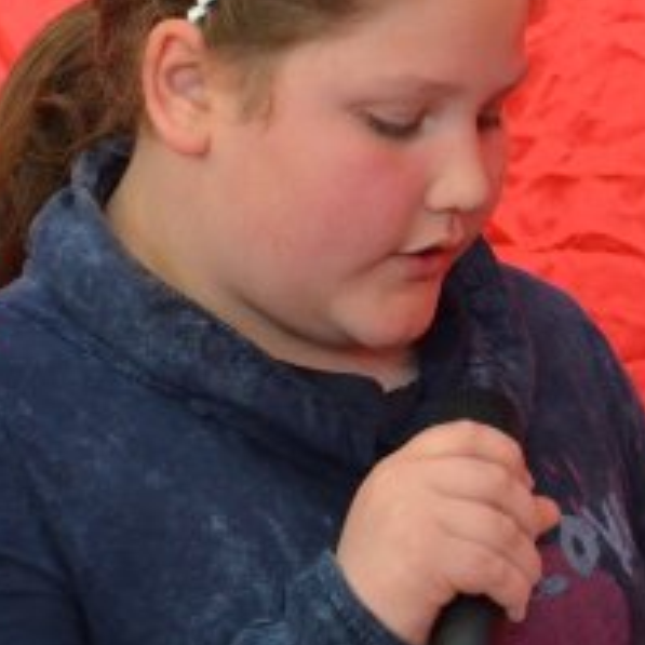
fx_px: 9072
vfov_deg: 4.1
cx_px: 476
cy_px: 217
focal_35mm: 430
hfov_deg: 4.1
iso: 2500
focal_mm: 105
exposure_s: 1/60
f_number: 5.6
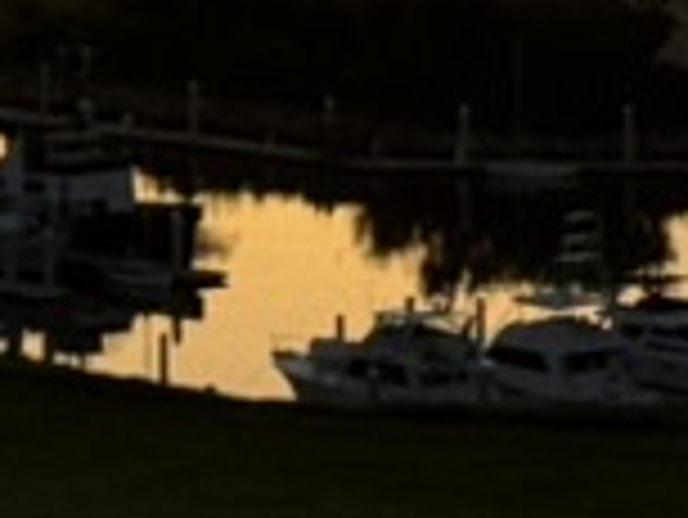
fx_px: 6385
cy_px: -860
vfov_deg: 4.5
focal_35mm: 321
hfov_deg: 6.2
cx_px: 630
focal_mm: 6.76
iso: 64
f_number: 1.78
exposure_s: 1/5848
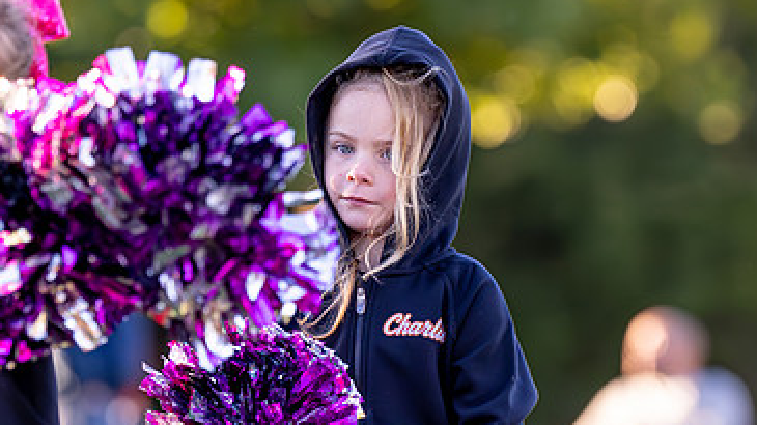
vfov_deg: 2.6
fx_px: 9210
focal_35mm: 459
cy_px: 440
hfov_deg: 4.7
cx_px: 451
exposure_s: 1/3200
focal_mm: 156
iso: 1600
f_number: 2.8
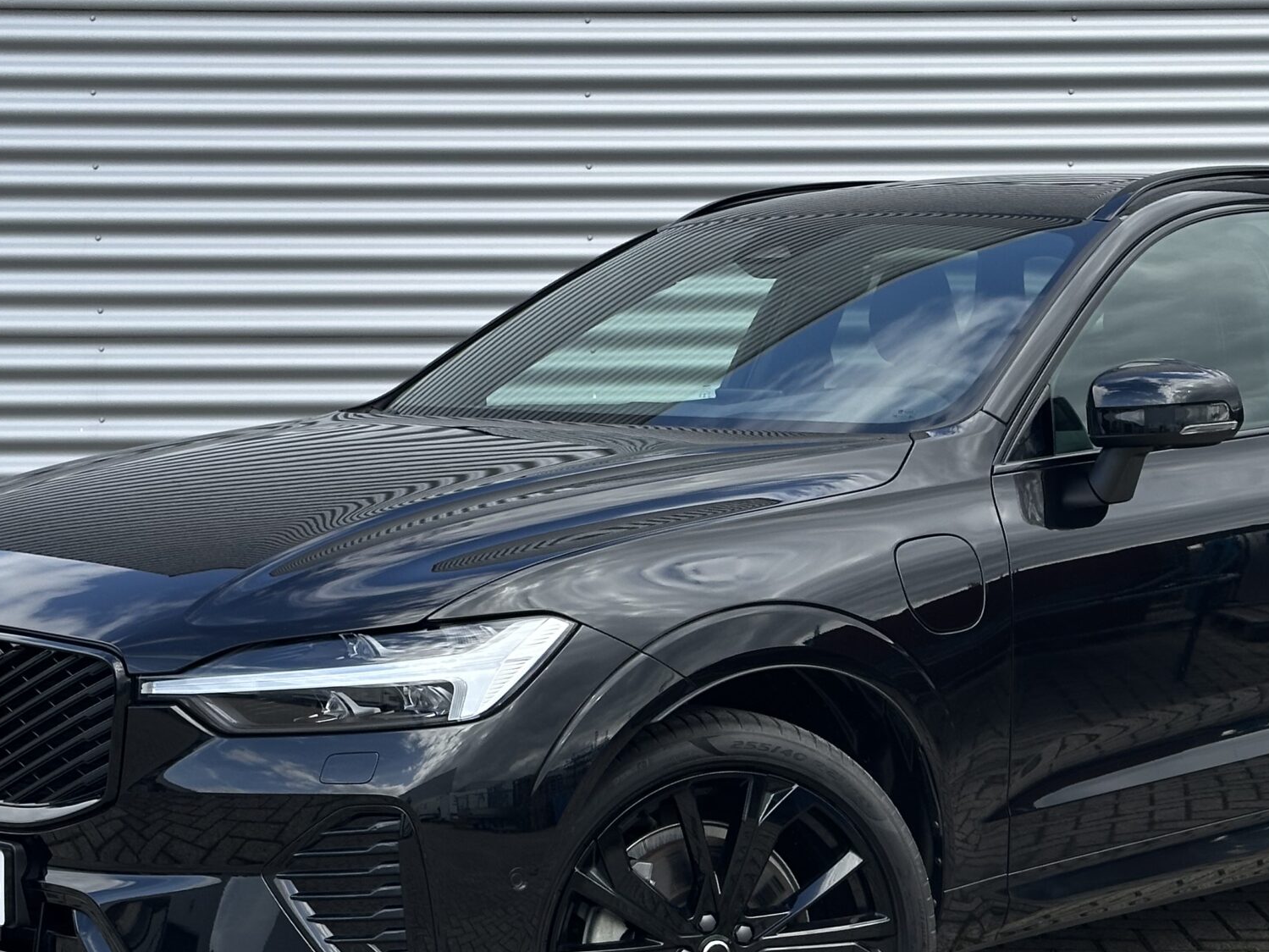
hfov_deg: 23.8
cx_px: 752
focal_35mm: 82
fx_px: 3006
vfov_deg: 18.0
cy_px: 532
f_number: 1.78
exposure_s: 1/1395
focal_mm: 6.86
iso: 64
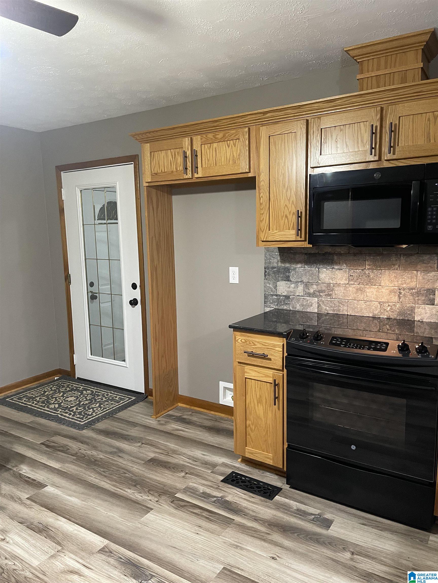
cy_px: 292
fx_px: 439
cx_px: 219
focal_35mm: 26
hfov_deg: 53.1
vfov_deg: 67.3
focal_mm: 5.1
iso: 500
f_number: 1.6
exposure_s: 1/60
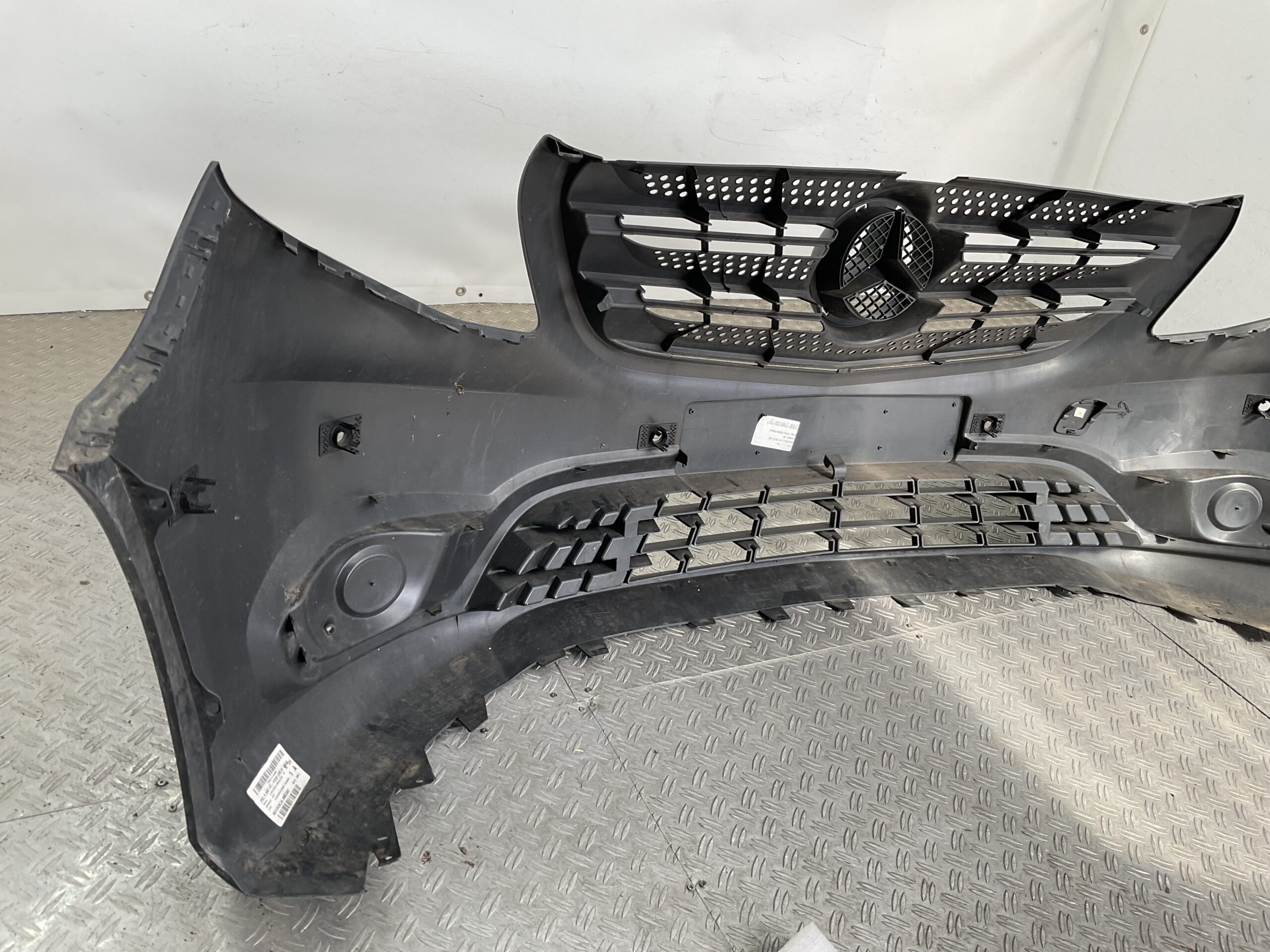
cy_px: 476
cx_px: 635
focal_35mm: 29
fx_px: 1064
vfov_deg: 48.2
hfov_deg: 61.7
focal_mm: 3
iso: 16
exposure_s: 1/120
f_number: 1.8
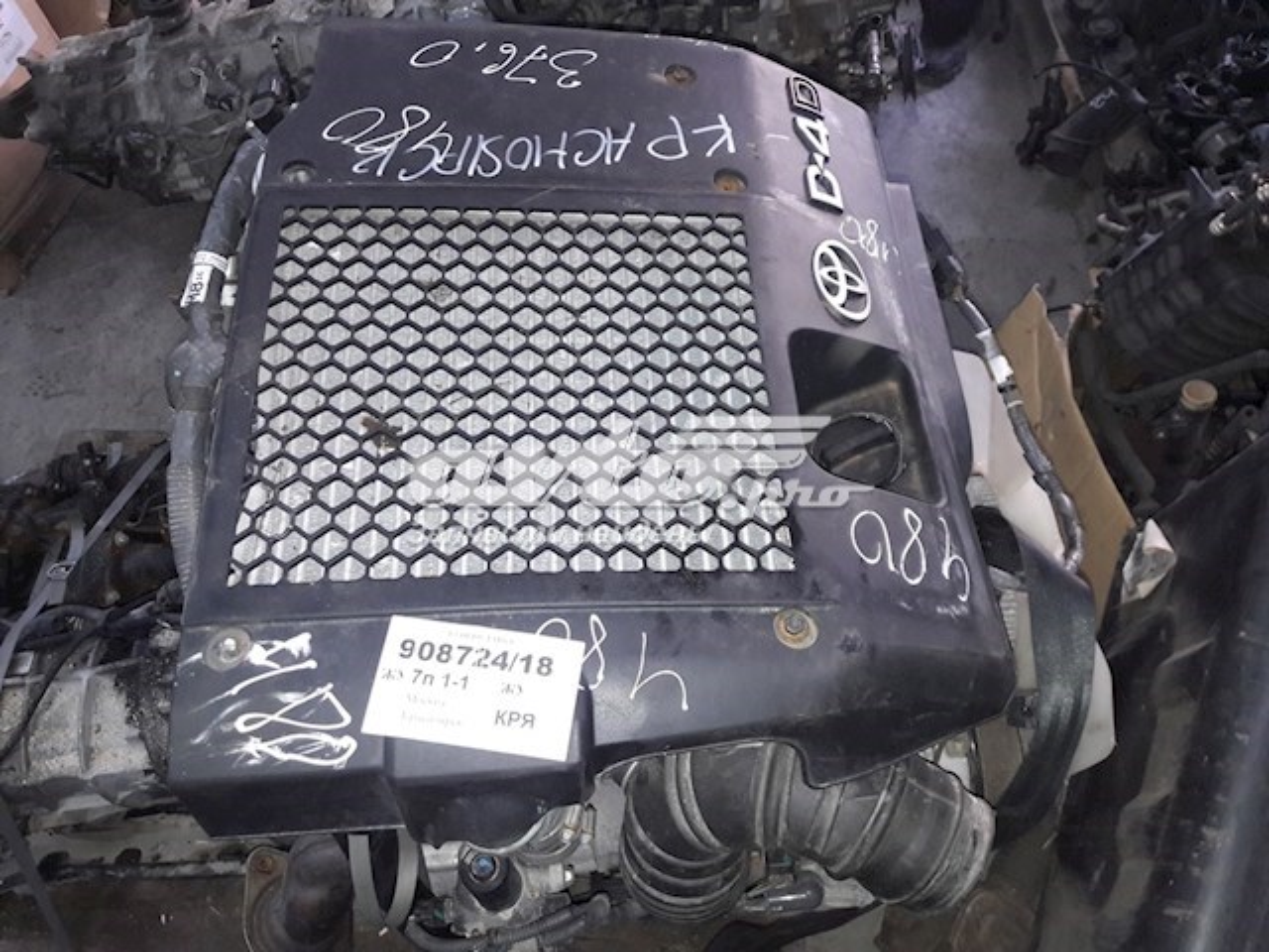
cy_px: 476
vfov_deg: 49.7
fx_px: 1026
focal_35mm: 28
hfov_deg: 63.4
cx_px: 634
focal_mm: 3.7
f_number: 1.9
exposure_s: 1/33
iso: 160
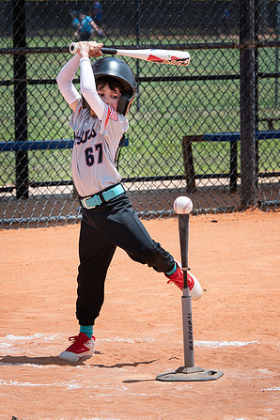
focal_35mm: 231
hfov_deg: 5.9
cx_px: 152
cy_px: 255
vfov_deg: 8.9
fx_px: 2695
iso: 160
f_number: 7.1
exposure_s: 1/640
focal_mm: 125
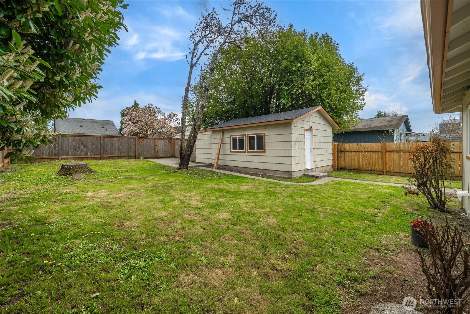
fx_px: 183
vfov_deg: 81.3
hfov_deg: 104.2
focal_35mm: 14
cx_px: 235
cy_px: 157
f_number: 7.1
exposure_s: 1/80
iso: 80
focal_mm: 14
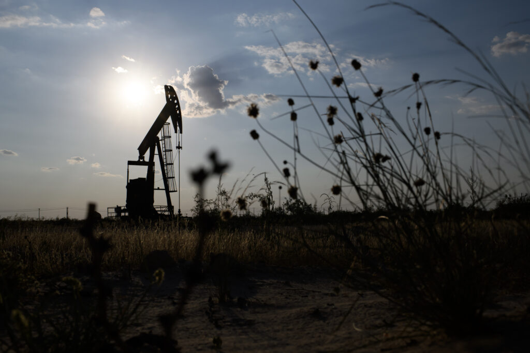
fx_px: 515
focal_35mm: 35
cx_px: 265
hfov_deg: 54.4
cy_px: 176
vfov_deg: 37.9
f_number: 11
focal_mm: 35
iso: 400
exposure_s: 1/5000
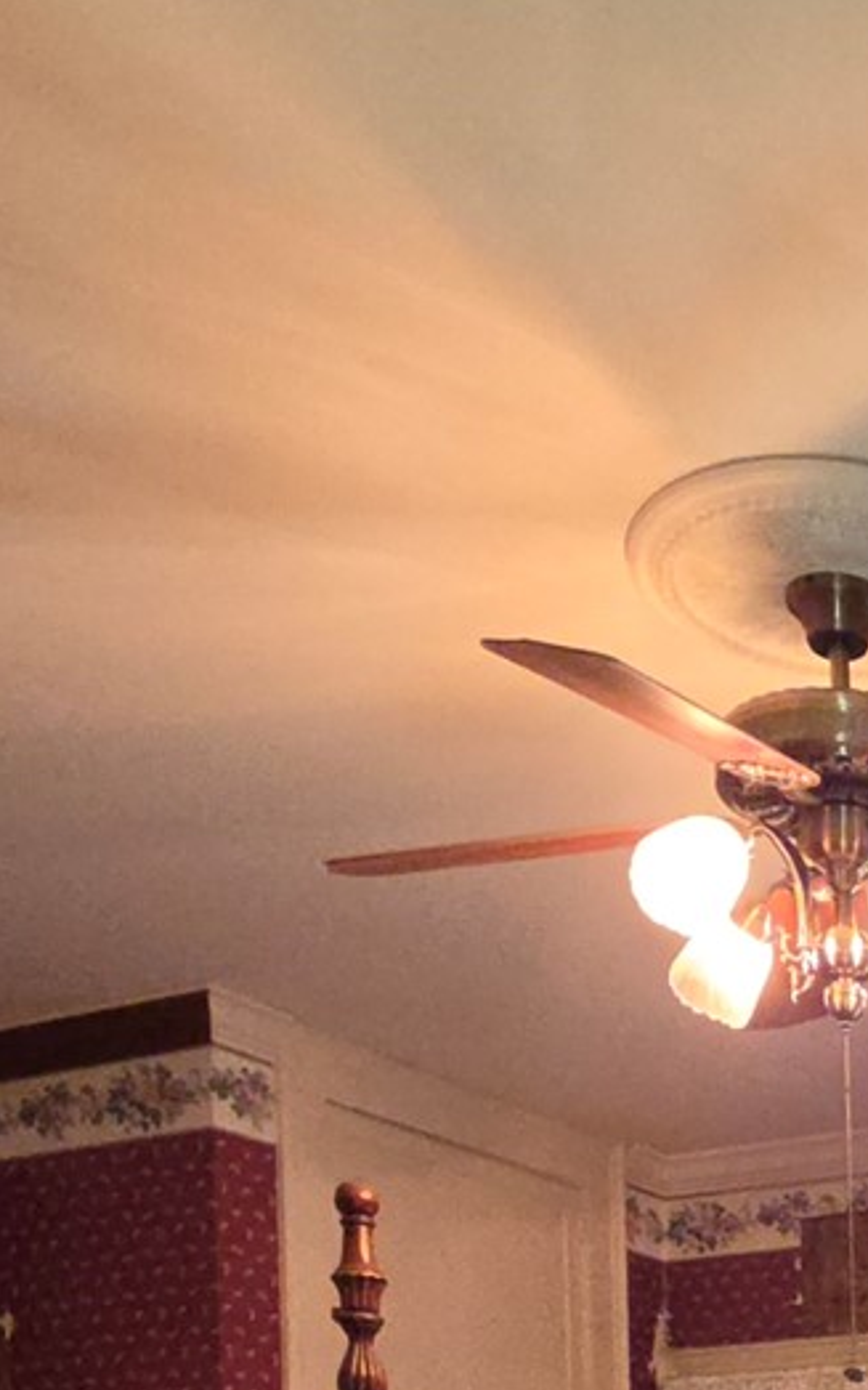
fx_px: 2043
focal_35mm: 54
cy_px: 1858
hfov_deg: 20.9
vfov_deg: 29.4
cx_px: 1248
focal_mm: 2.2
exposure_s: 1/60
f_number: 1.9
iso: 250
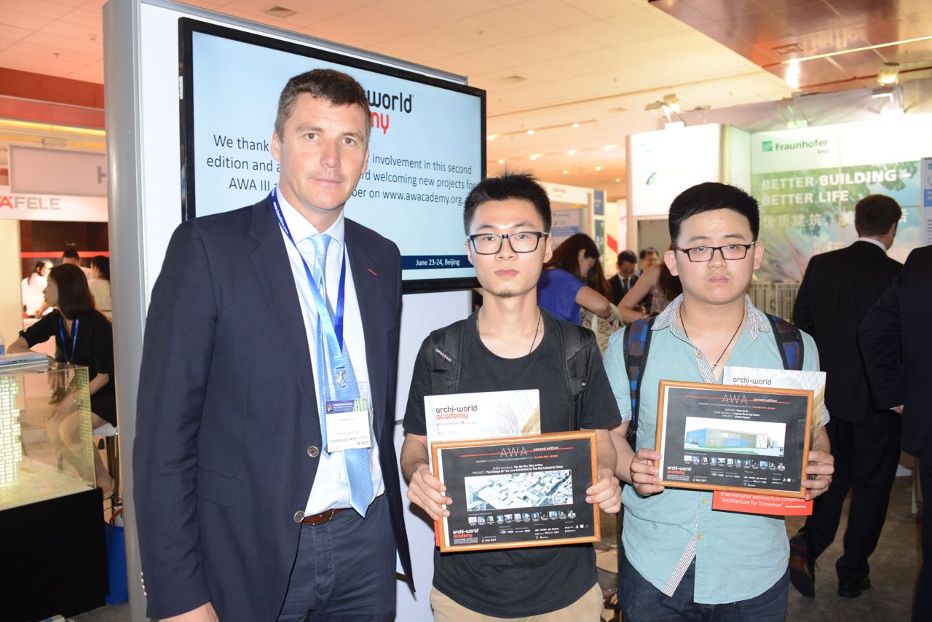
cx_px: 466
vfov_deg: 42.3
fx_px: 803
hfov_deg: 60.3
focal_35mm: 31
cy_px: 311
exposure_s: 1/60
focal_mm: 31
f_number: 5
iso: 1000
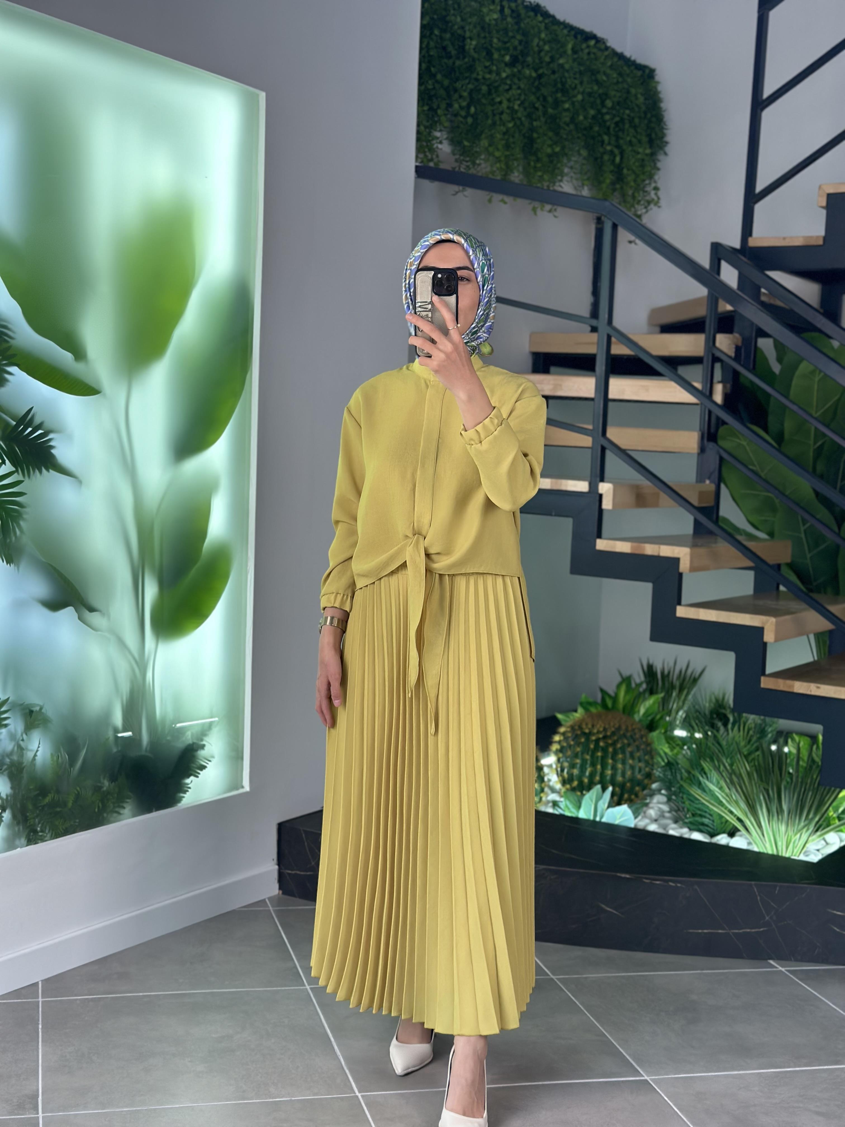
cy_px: 564
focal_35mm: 48
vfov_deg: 39.7
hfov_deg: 30.3
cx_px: 422
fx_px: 1562
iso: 80
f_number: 1.78
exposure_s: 1/211
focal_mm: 6.86
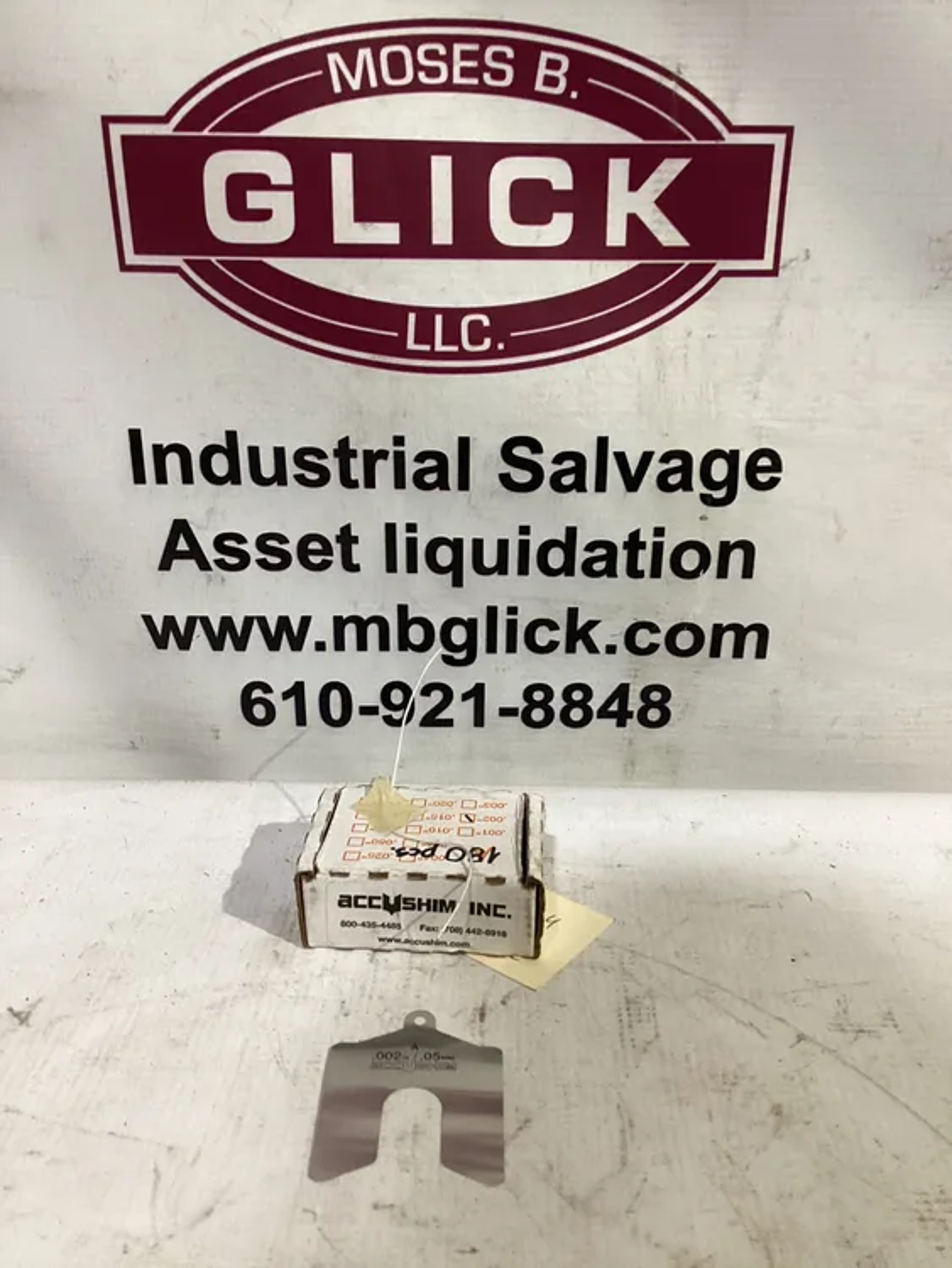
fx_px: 1136
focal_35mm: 31
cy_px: 634
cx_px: 476
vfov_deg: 58.3
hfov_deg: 45.5
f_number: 2.4
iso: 200
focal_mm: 3.3
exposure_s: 1/50
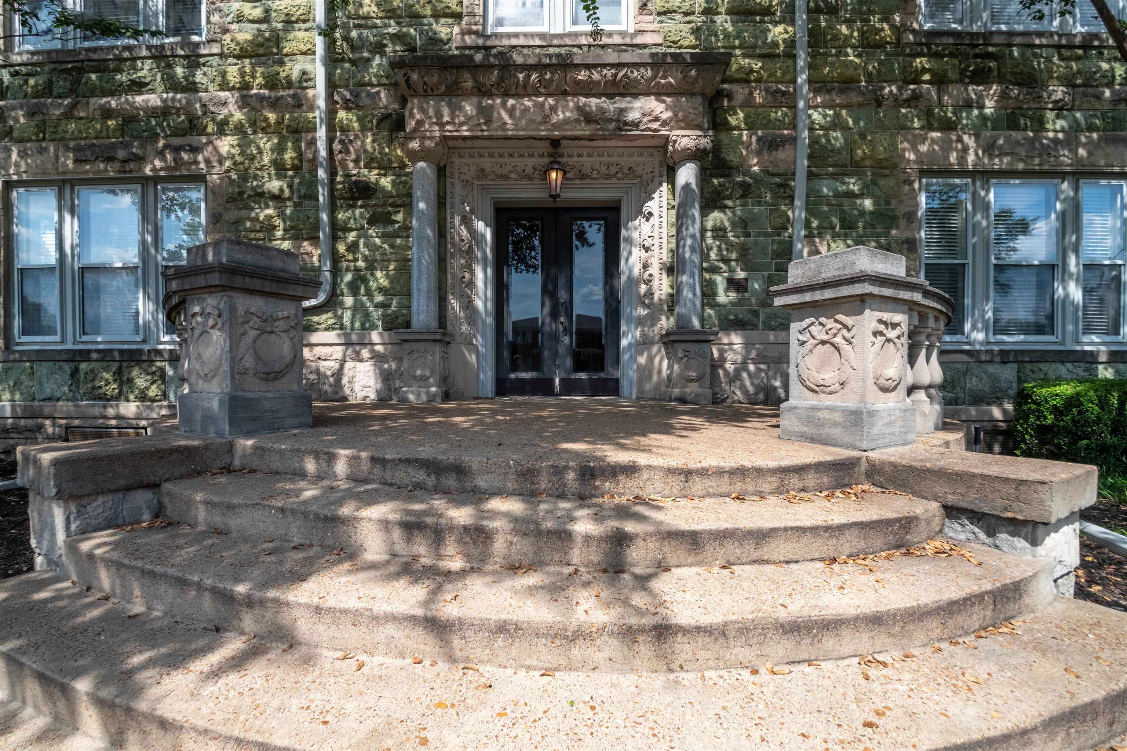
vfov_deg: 73.7
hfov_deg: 96.7
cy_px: 376
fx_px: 501
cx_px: 564
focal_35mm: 16
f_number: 11
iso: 400
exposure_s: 1/1000
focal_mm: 16
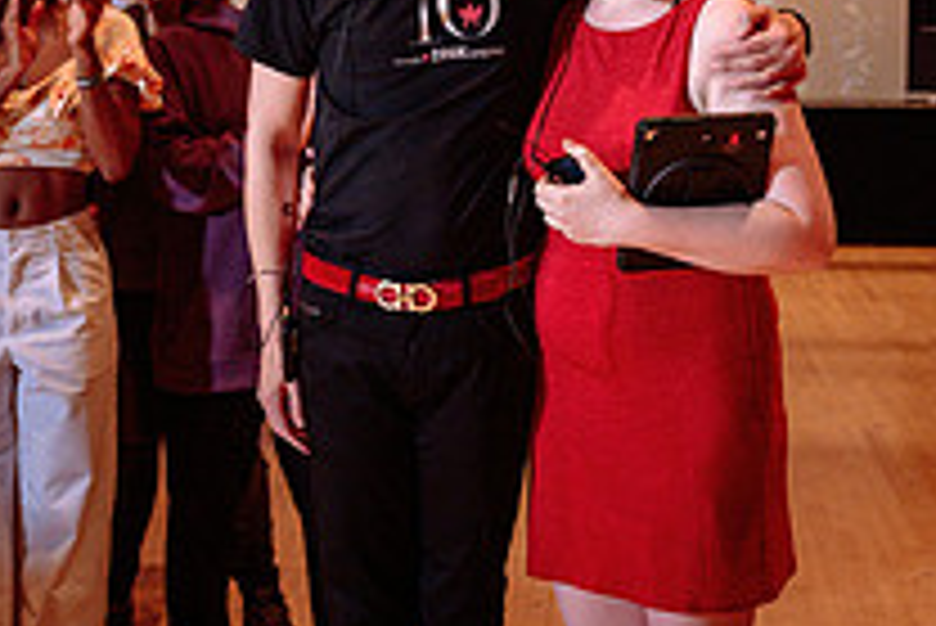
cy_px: 132
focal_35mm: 90
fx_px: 2342
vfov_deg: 15.1
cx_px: 550
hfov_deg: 22.6
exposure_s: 1/160
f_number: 3.2
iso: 1600
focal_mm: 28
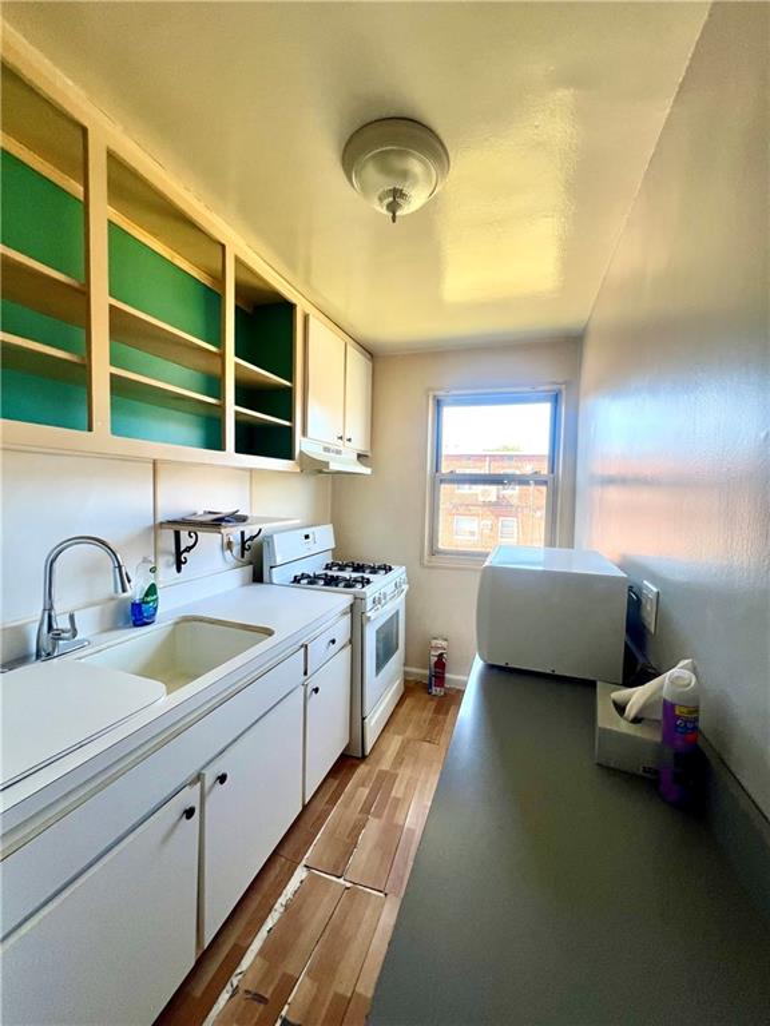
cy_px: 513
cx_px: 385
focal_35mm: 13
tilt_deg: -1.0
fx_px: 386
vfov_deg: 106.2
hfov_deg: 89.9
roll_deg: -1.6
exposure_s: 1/99
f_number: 1.8
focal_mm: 1.57
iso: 64
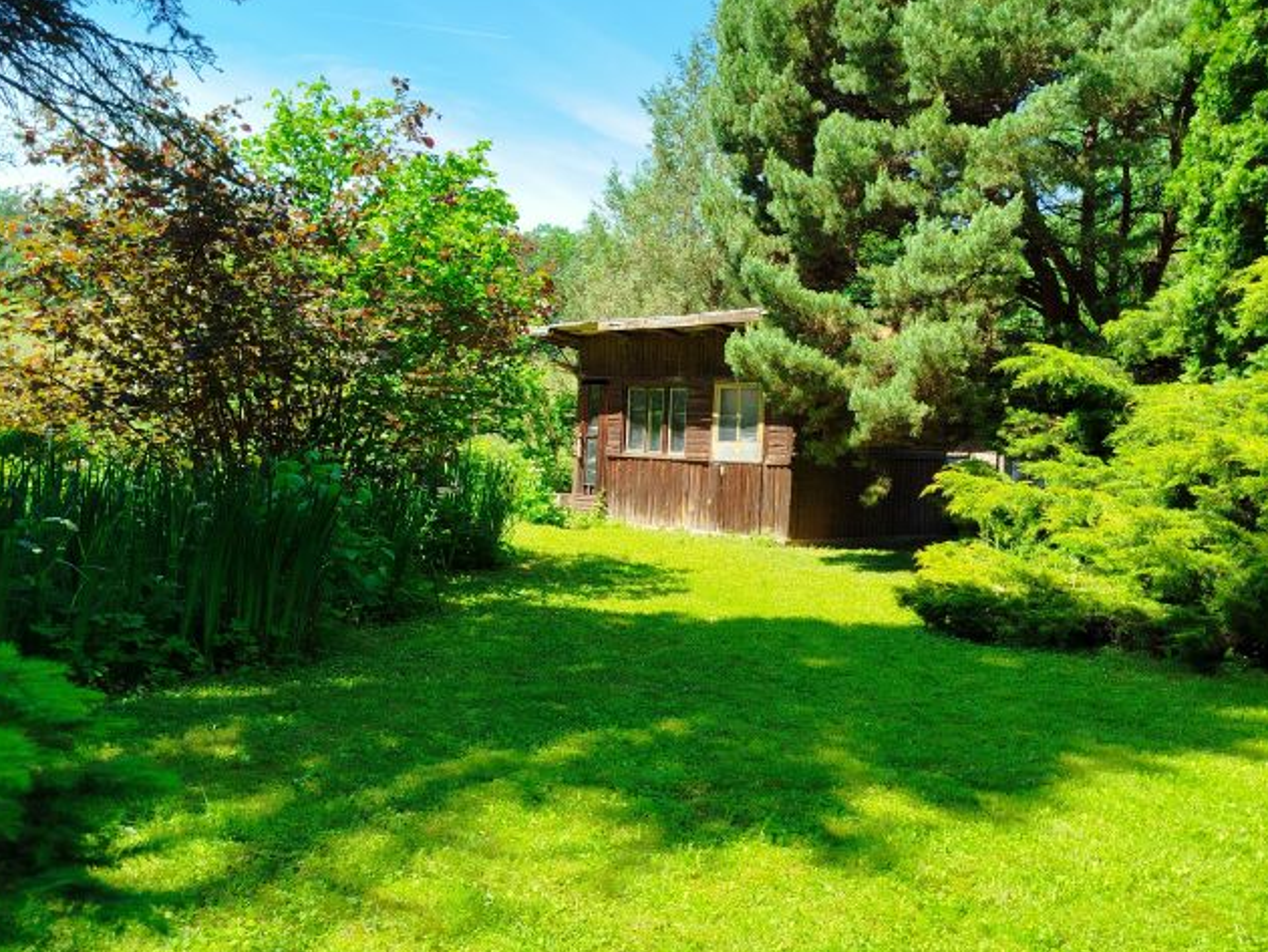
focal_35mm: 33
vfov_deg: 43.0
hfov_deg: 55.3
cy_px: 497
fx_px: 1209
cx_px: 652
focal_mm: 5.31
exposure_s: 1/465
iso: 50
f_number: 1.7
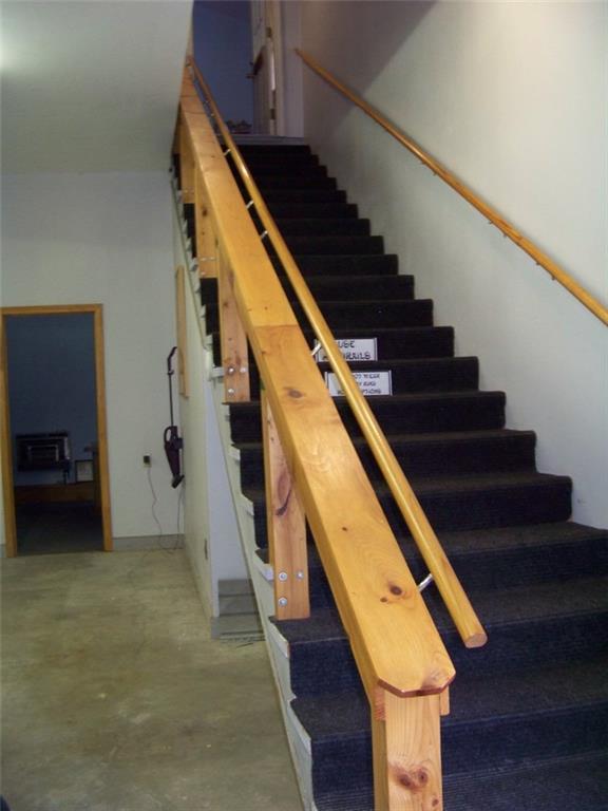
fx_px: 843
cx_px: 304
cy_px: 406
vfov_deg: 51.4
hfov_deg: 39.7
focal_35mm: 36
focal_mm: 5.85
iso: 200
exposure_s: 1/30
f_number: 2.8
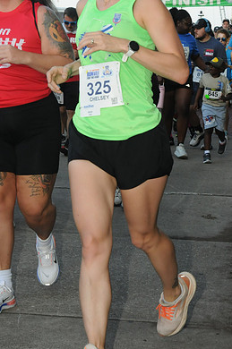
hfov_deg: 12.8
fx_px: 1037
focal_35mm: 107
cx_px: 129
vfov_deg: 19.1
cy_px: 116
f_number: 14
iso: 800
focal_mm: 48
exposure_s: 1/250
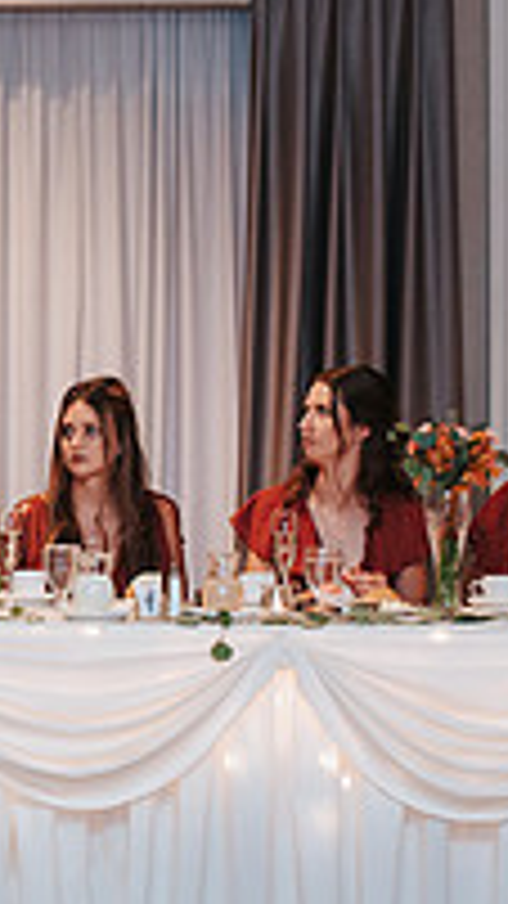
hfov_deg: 11.0
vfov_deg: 20.2
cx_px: -247
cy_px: 461
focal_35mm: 106
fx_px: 2539
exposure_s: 1/160
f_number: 2.8
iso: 1000
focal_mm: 35
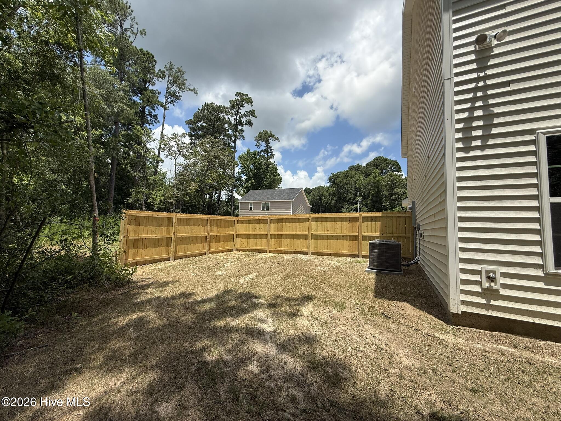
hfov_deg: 102.1
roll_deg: -1.9
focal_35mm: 14
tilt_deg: +5.4
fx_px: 227
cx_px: 280
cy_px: 210
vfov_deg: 85.7
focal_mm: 2.22
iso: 50
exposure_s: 1/1795
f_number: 2.2
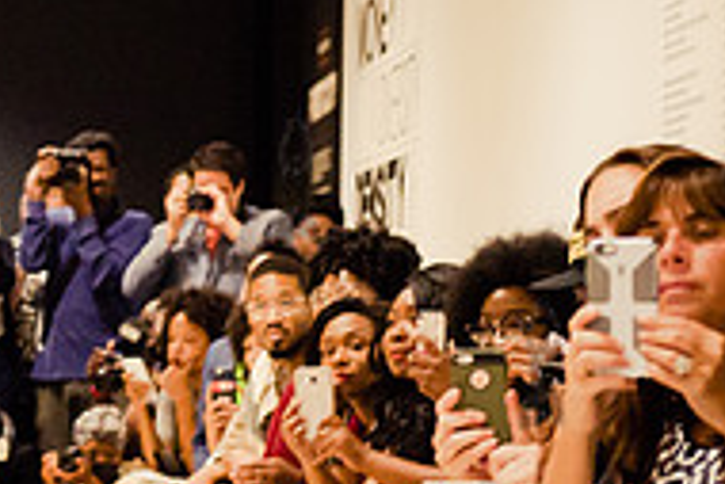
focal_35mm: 186
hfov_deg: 10.8
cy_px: 360
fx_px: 3749
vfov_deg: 7.4
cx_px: -198
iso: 4000
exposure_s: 1/200
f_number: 3.5
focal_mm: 56
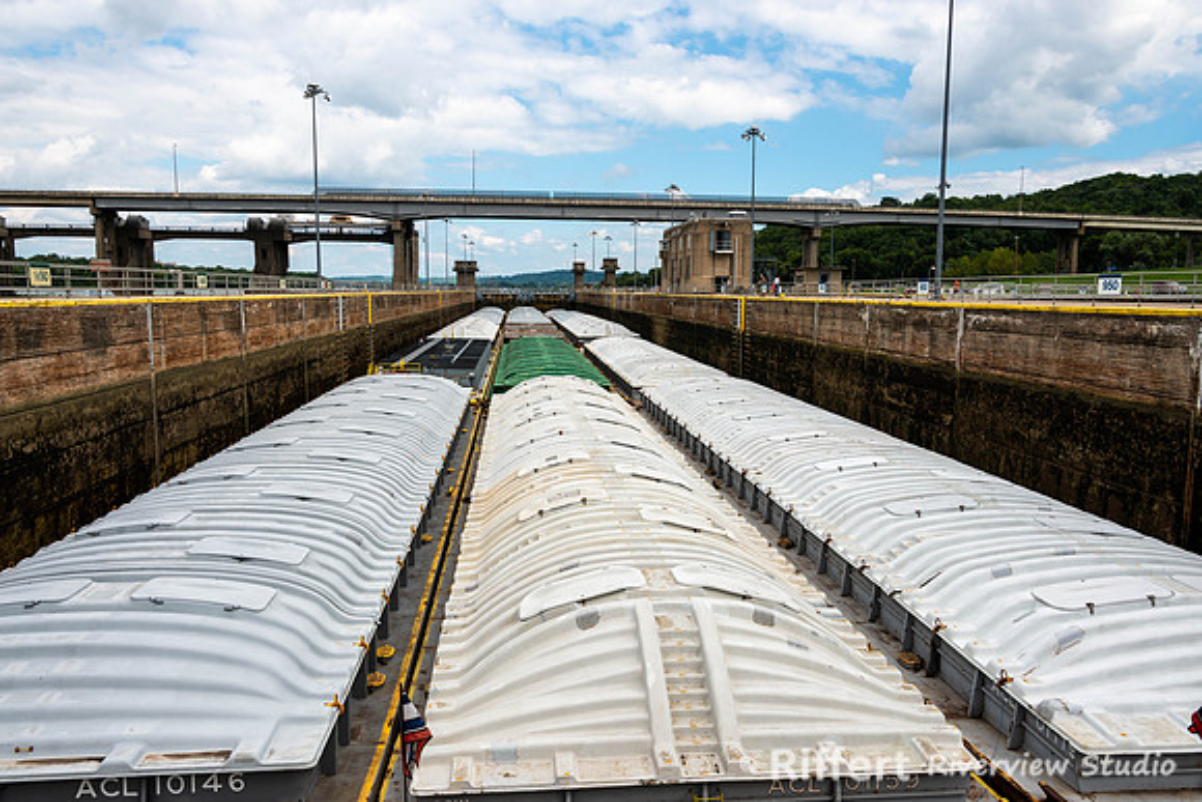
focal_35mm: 28
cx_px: 601
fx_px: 938
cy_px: 401
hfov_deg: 65.3
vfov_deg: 46.3
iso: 100
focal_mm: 28
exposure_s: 1/250
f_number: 10
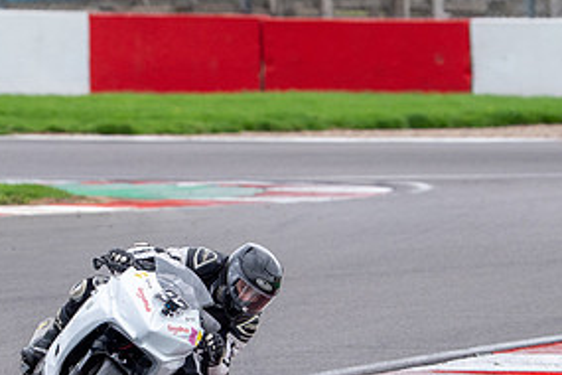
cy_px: 317
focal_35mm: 776
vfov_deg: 1.8
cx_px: 180
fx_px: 12113
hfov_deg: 2.7
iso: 800
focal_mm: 381
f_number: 7.1
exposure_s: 1/400
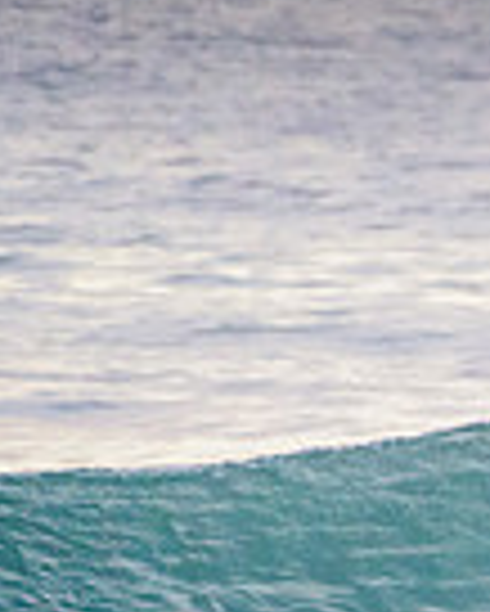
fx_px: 44345
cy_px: 534
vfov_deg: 0.8
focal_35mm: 2449
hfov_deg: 0.6
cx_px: 1333
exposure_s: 1/2000
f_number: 5.6
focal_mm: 500
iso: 1250
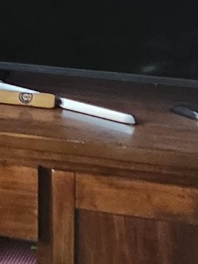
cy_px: -47
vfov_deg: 14.1
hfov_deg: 10.6
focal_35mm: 136
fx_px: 1038
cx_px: -71
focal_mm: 5.4
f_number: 1.8
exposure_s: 1/120
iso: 800
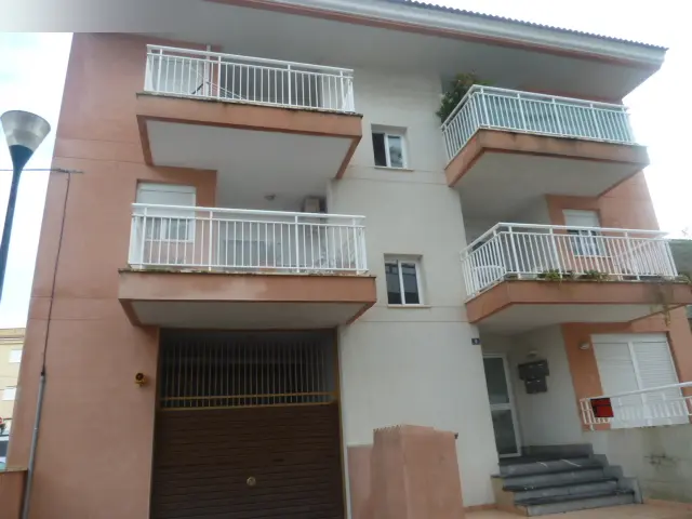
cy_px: 260
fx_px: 500
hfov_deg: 69.4
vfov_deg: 54.9
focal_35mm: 25
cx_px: 346
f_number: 3.5
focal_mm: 4.1
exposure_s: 1/100
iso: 80
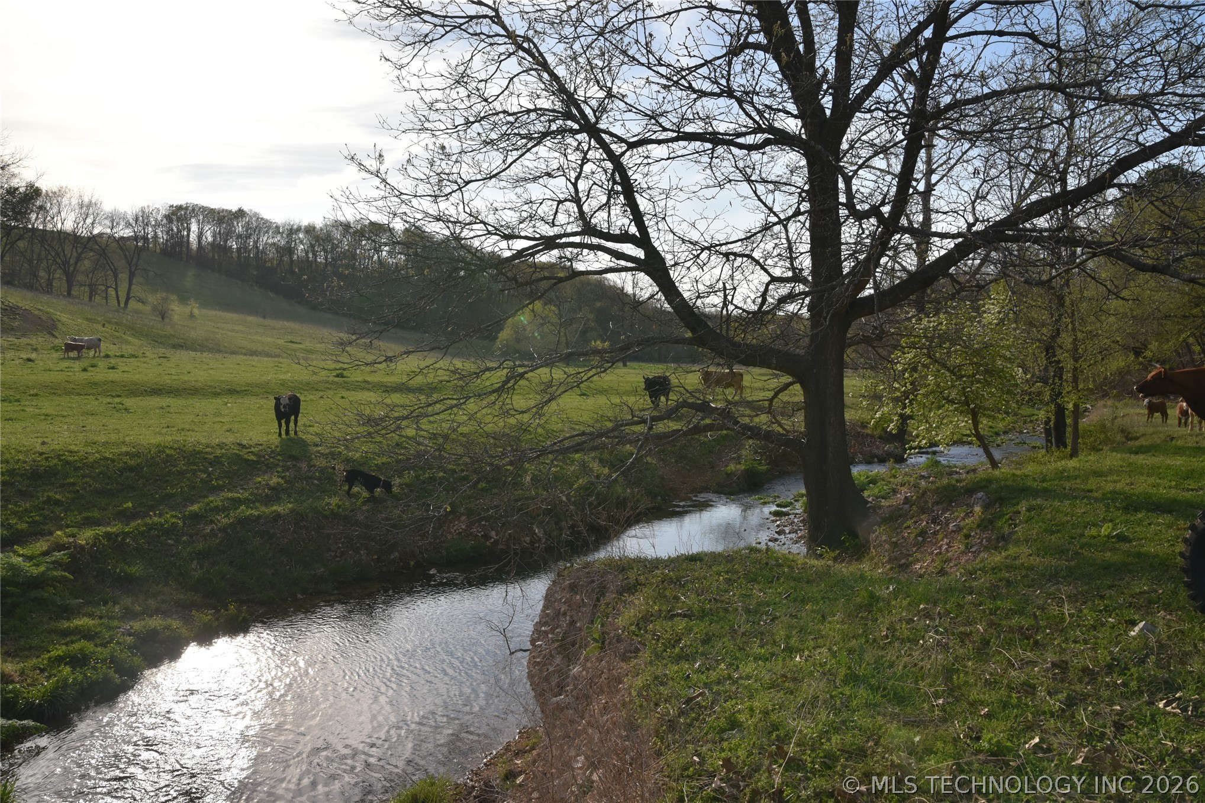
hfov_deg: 65.5
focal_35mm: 28
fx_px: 937
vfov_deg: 46.4
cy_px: 402
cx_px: 602
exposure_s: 1/500
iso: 320
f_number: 11
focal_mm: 28
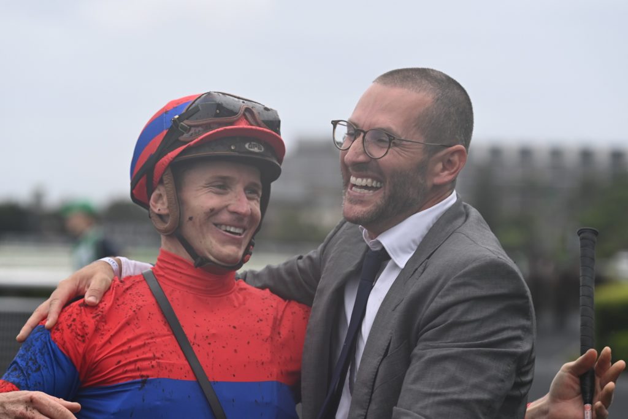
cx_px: 314
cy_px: 210
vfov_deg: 6.5
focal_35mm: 210
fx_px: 3664
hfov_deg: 9.8
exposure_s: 1/1250
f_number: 7.1
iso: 800
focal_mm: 210
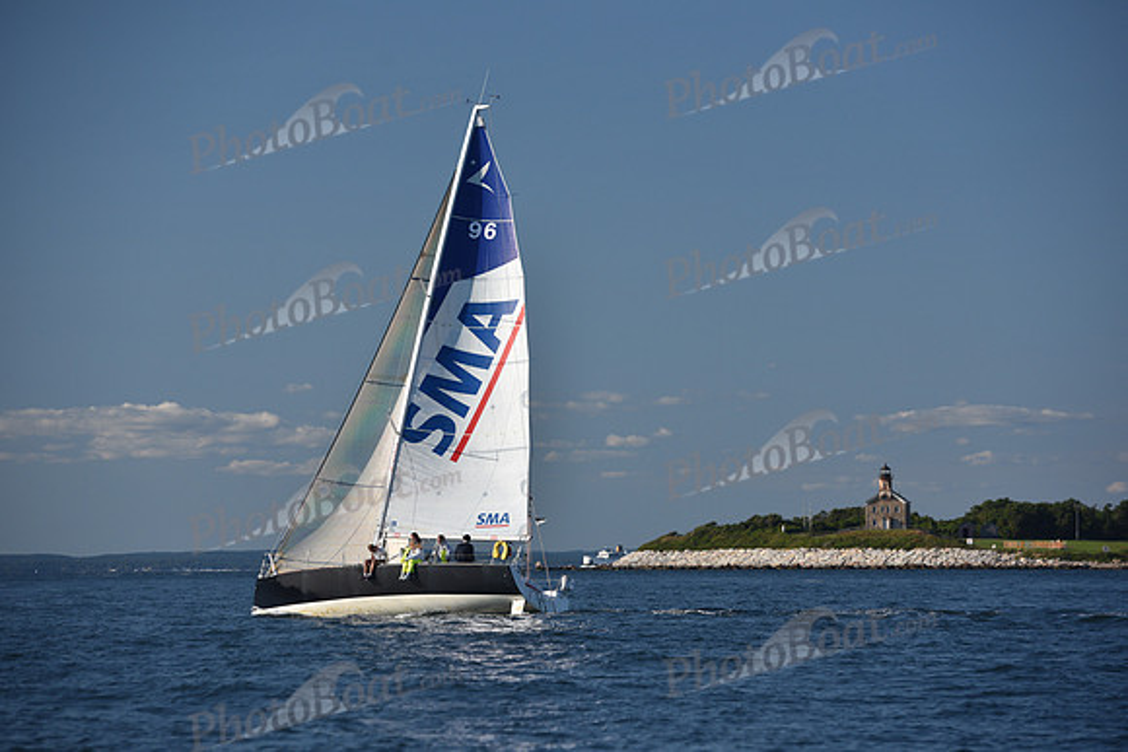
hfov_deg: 15.2
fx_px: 4231
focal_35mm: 135
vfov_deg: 10.2
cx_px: 564
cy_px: 376
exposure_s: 1/1600
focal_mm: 135
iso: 250
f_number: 4.5
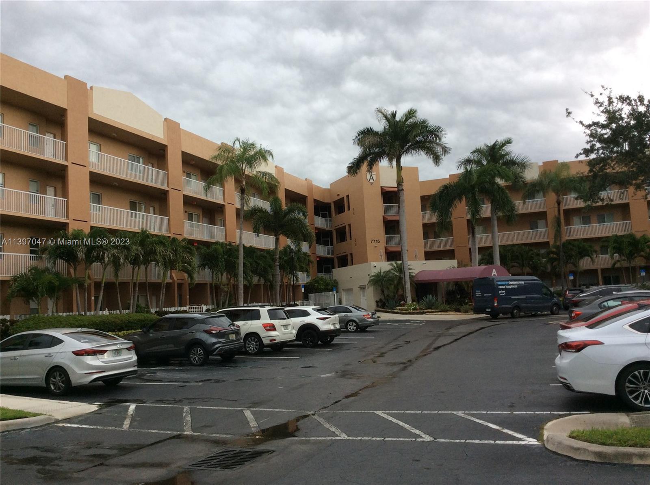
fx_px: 600
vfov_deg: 44.0
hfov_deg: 56.9
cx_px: 325
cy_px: 242
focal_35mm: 32
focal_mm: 3.3
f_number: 2.4
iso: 32
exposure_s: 1/134
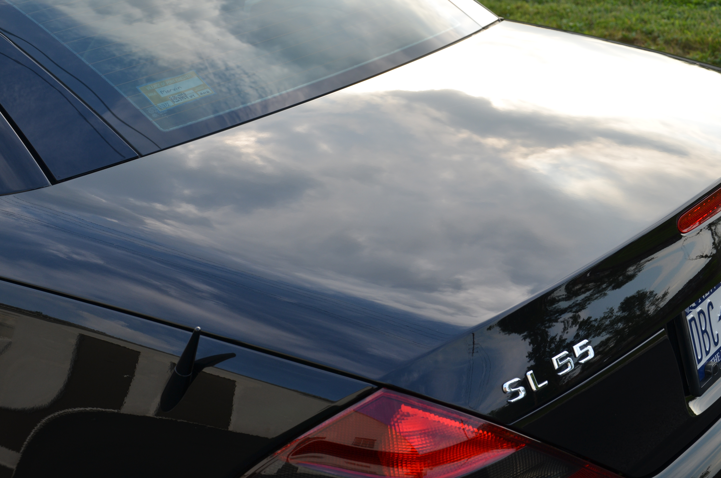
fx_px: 1199
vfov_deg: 22.5
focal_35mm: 60
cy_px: 239
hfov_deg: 33.5
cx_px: 360
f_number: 7.1
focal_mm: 40
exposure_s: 1/200
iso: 200
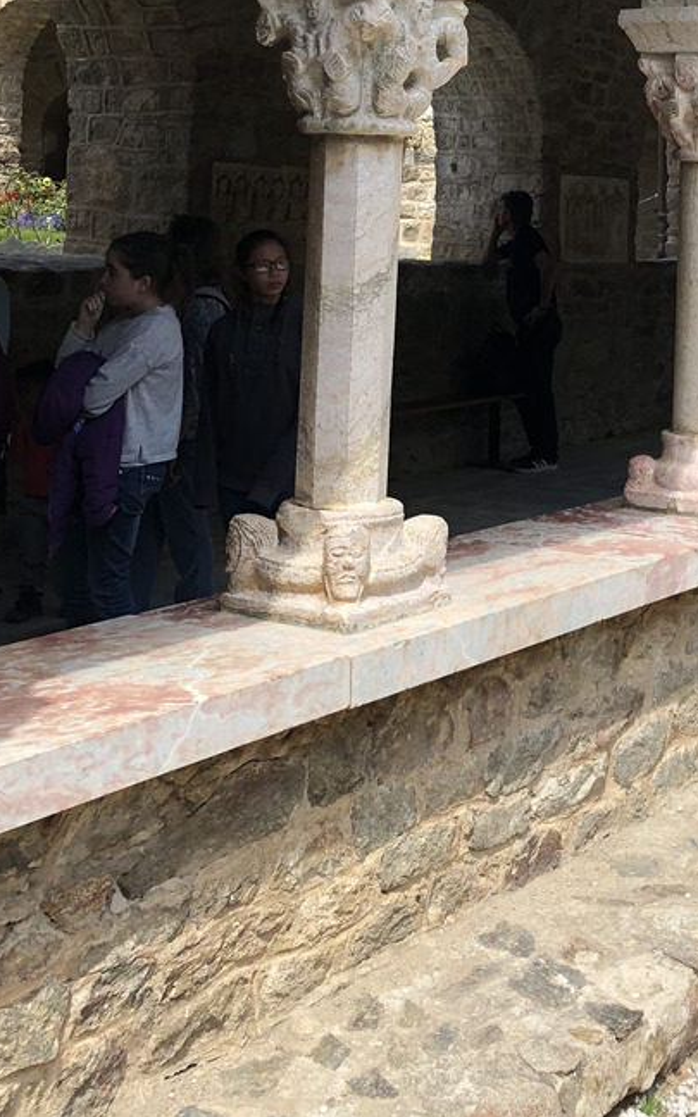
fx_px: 1674
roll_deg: -1.5
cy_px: 90
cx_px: 684
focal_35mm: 55
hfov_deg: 22.7
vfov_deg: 34.6
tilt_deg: +7.2
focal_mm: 4
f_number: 1.8
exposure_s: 1/787
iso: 20
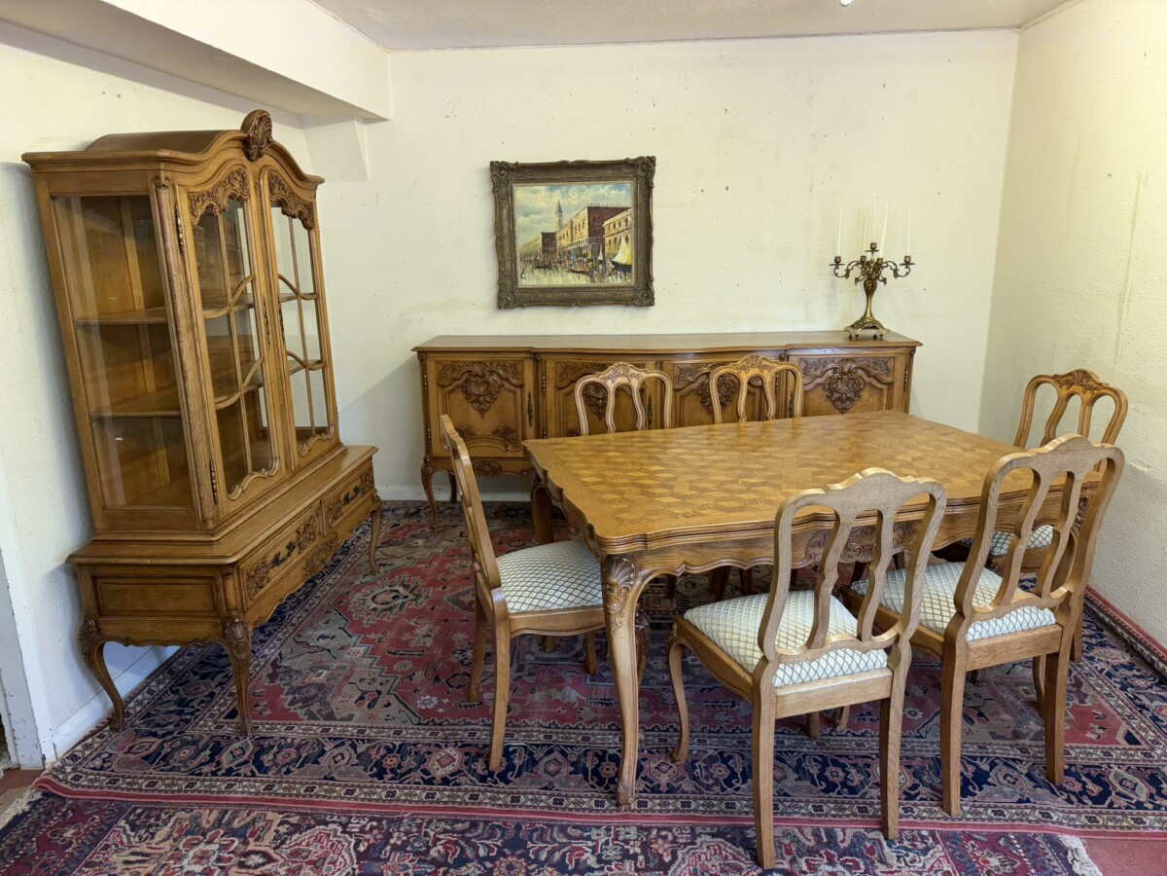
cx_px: 584
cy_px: 438
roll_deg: +1.4
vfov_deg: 56.8
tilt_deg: -14.2
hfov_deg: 71.6
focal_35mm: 24
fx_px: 809
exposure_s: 1/100
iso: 160
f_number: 1.78
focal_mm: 6.76
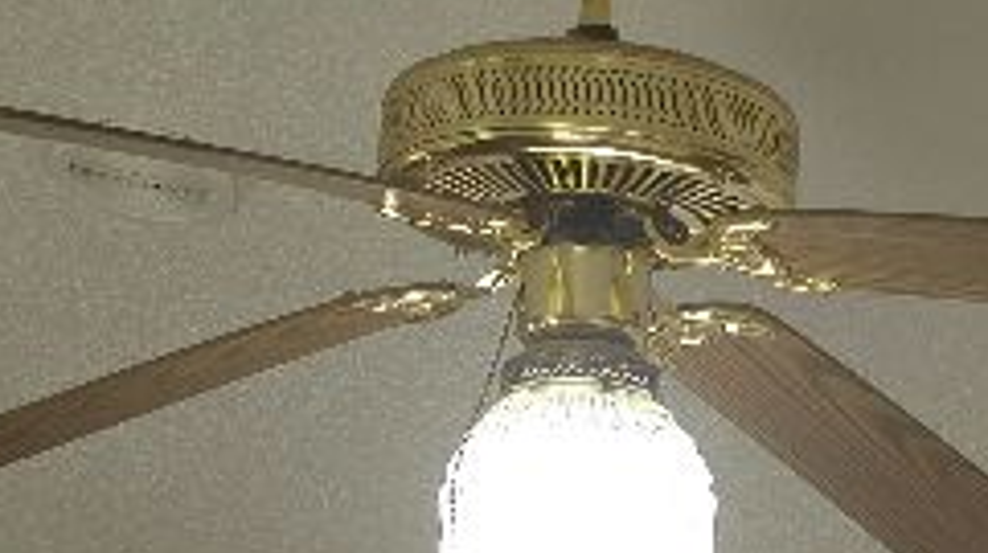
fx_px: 3271
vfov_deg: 8.0
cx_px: 578
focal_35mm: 125
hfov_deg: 17.2
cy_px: 1794
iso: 64
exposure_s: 1/60
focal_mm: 6.3
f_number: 1.7
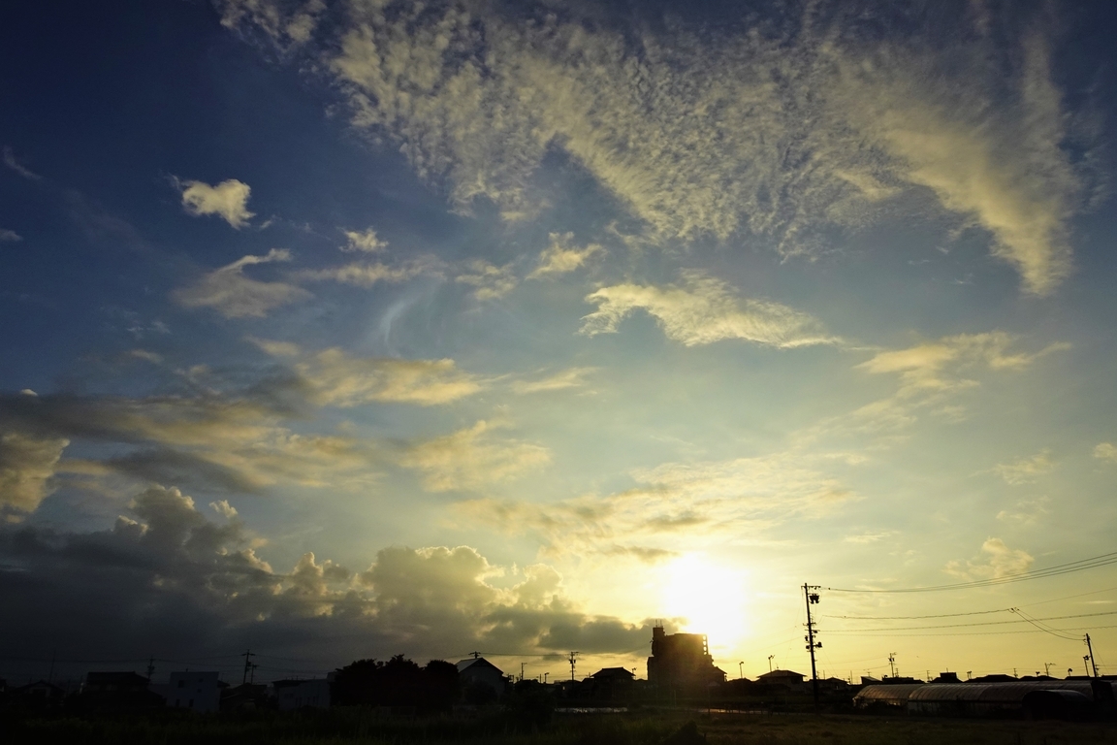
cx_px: 572
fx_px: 807
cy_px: 397
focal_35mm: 26
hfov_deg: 69.4
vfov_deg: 49.5
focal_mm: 4.25
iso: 80
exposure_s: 1/1600
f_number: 3.5
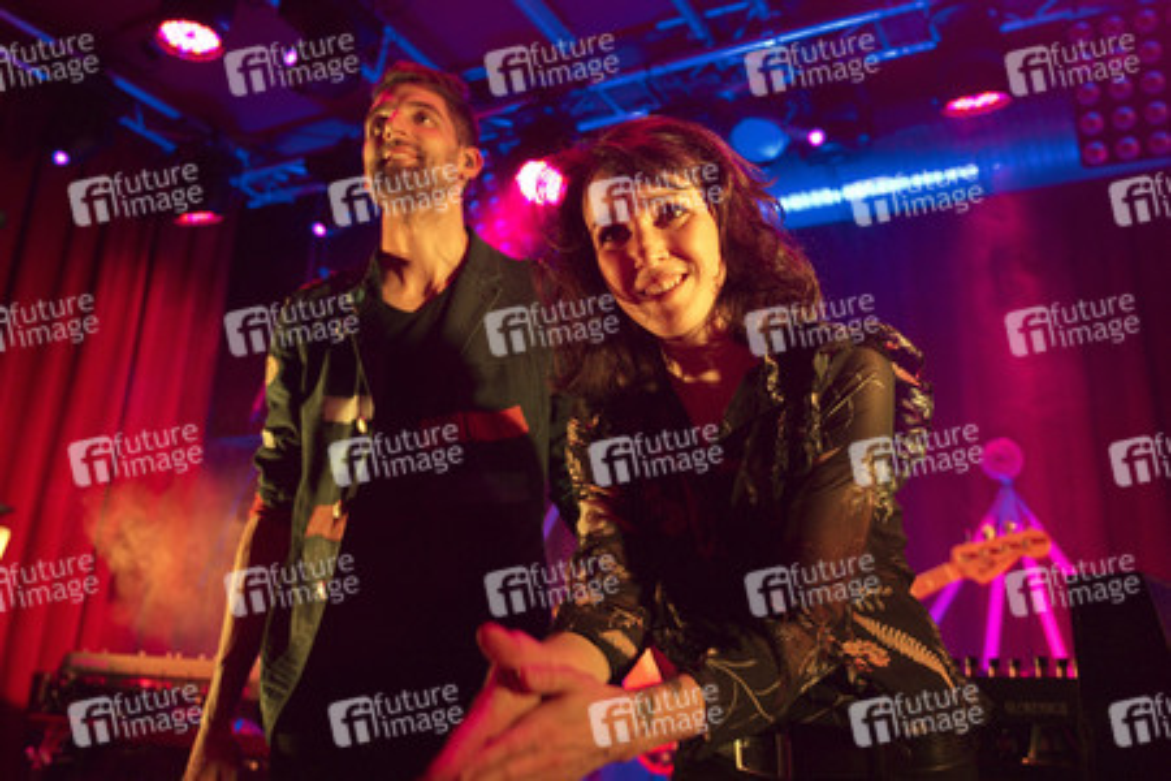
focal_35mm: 24
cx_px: 586
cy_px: 390
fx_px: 781
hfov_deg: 73.7
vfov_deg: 53.1
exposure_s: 1/320
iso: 3200
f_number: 2.8
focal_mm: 24
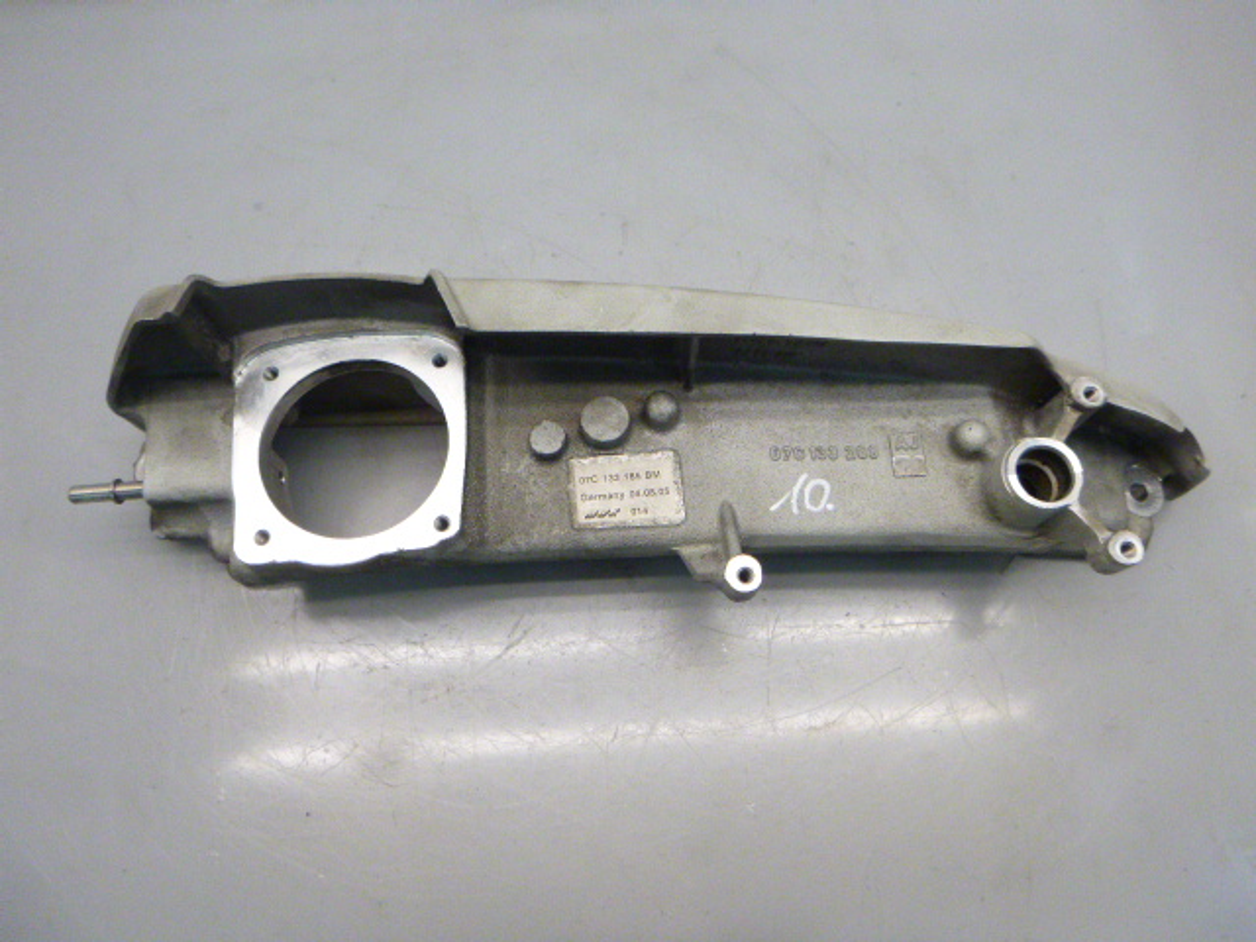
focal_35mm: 25
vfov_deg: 54.9
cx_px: 628
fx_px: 907
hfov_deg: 69.4
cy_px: 471
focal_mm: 4.5
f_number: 3.9
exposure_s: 1/60
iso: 400
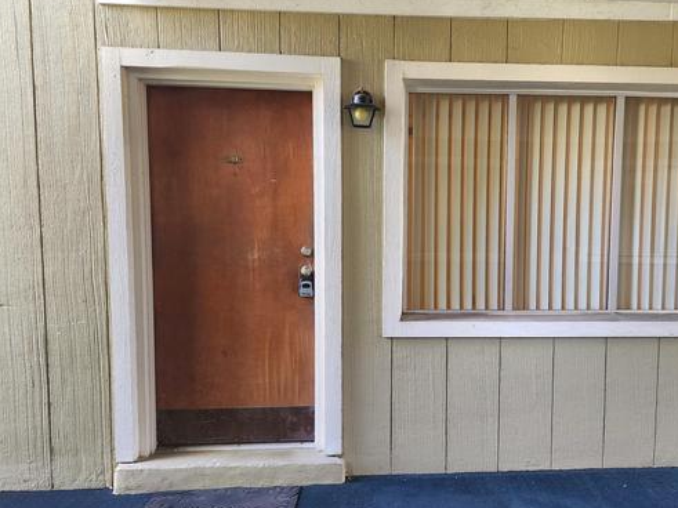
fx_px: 587
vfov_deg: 46.8
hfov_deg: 59.5
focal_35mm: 30
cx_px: 409
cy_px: 269
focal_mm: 5.4
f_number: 1.8
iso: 400
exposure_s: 1/120
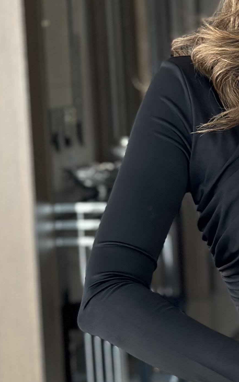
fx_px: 1533
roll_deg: +1.3
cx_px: 329
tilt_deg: -18.7
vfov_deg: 14.2
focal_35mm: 147
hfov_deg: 8.8
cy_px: 280
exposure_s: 1/121
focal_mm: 6.86
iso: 125
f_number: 1.78
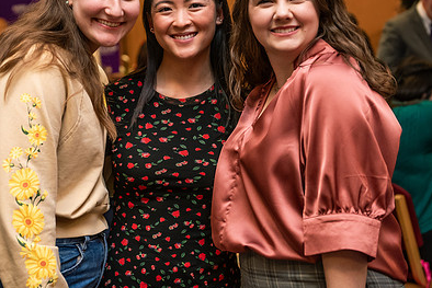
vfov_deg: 16.8
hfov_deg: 25.0
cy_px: 94
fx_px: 972
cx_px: 168
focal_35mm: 81
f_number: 3.2
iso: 1250
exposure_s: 1/125
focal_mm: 55
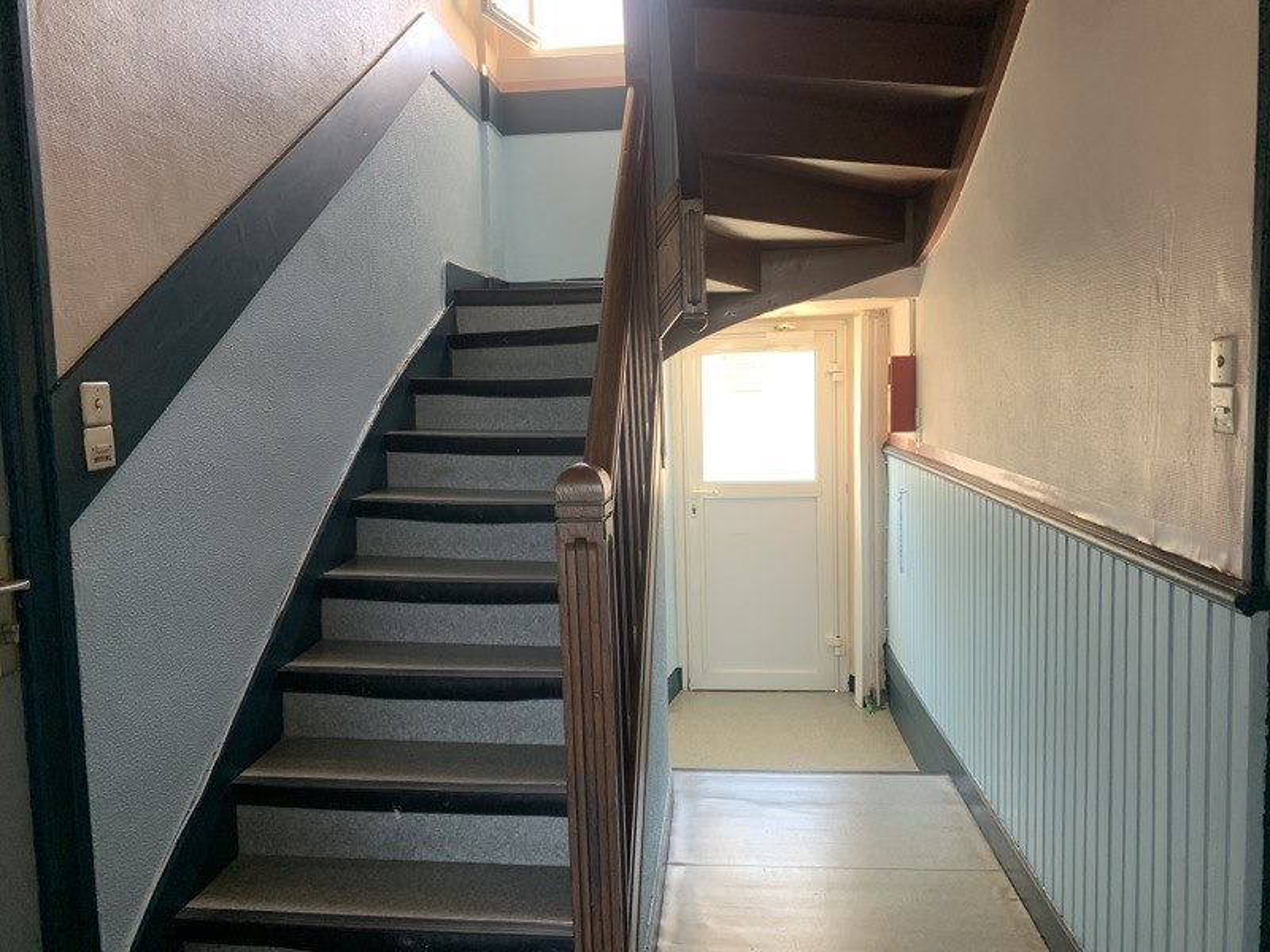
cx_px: 635
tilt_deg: -5.8
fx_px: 954
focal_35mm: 26
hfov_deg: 67.3
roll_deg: +1.0
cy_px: 476
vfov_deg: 53.1
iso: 100
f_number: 1.8
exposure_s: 1/60
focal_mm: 4.25
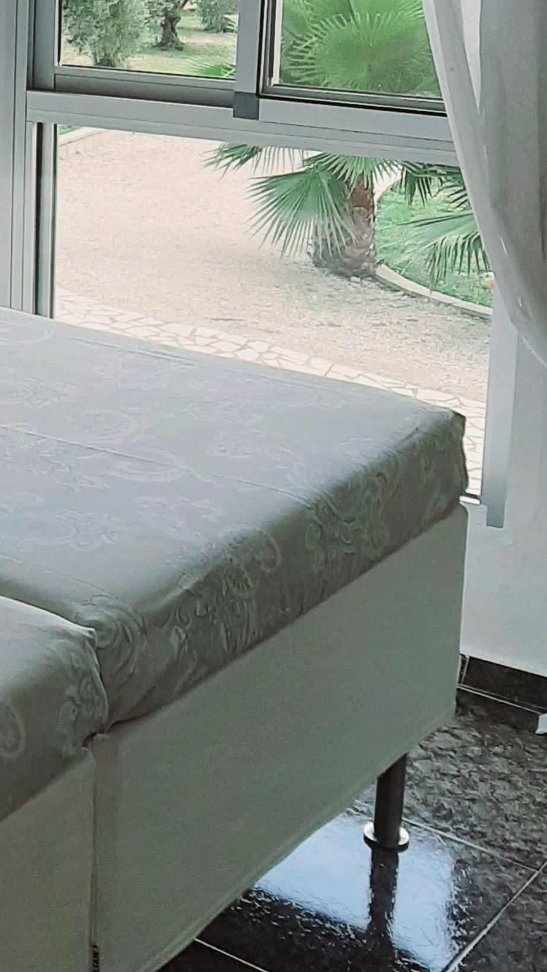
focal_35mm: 70
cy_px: 135
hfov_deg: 15.6
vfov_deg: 29.2
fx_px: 1805
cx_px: -311
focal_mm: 3.93
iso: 40
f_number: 1.7
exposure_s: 1/435
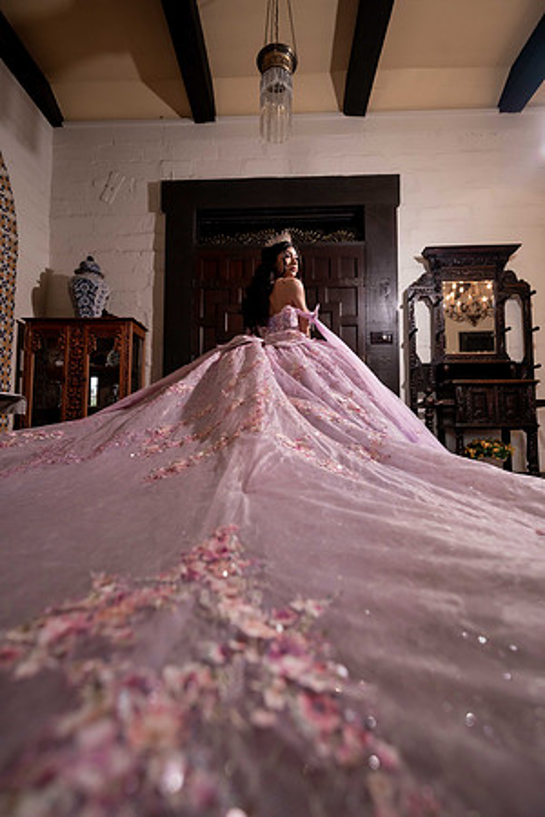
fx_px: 363
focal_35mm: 16
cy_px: 408
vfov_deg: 96.7
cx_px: 272
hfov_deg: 73.7
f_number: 2.8
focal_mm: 16
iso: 1000
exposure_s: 1/400
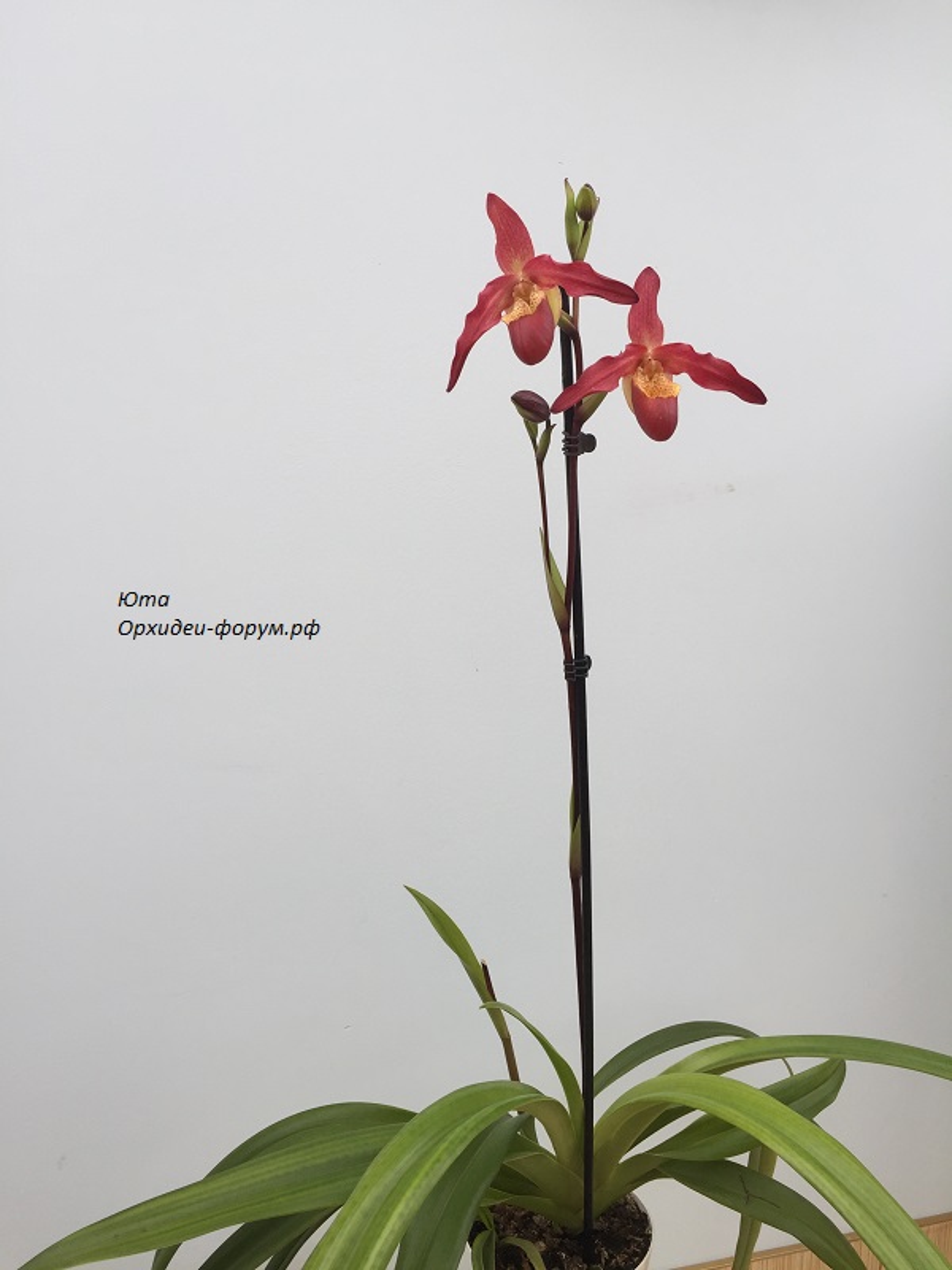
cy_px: 635
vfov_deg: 61.7
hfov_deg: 48.2
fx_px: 1063
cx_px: 476
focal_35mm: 29
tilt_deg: -8.5
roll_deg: -1.3
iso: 32
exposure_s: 1/134
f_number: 2.2
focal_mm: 4.15
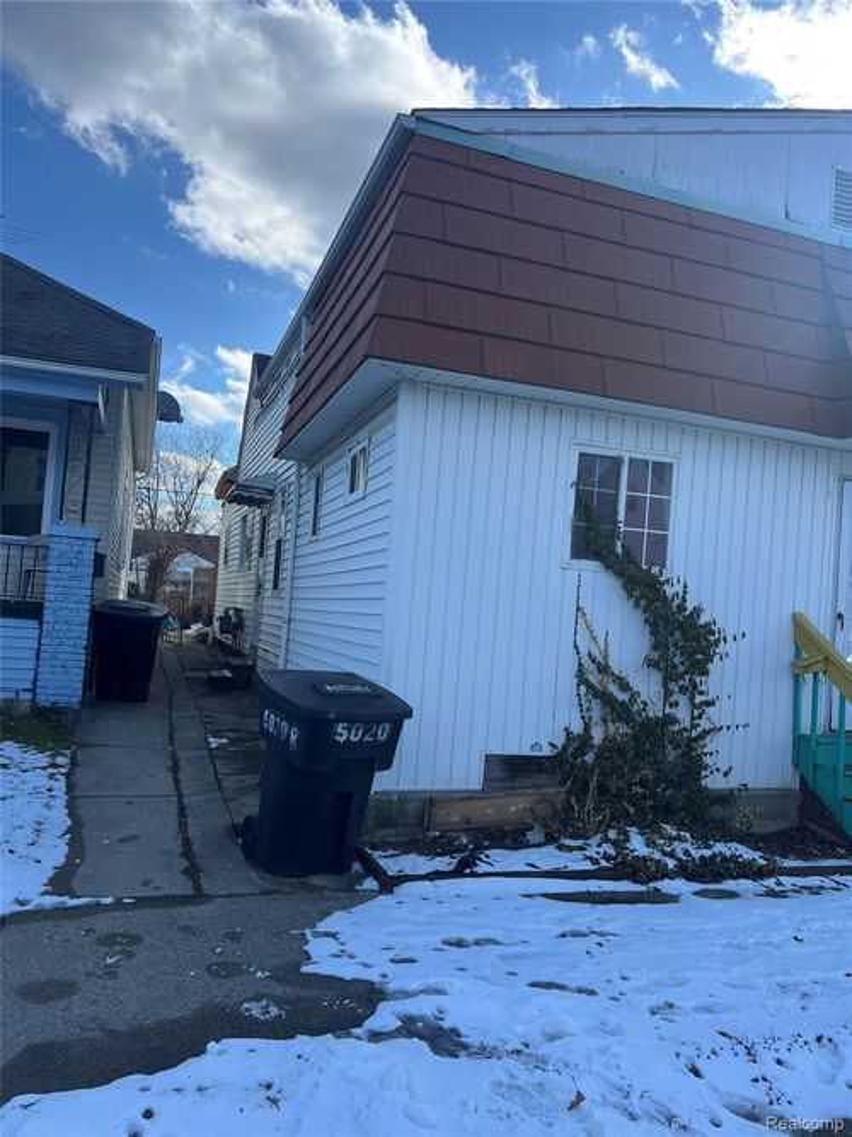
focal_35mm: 26
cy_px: 568
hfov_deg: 53.0
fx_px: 854
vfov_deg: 67.3
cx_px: 426
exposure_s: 1/1934
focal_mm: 5.7
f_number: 1.5
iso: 50
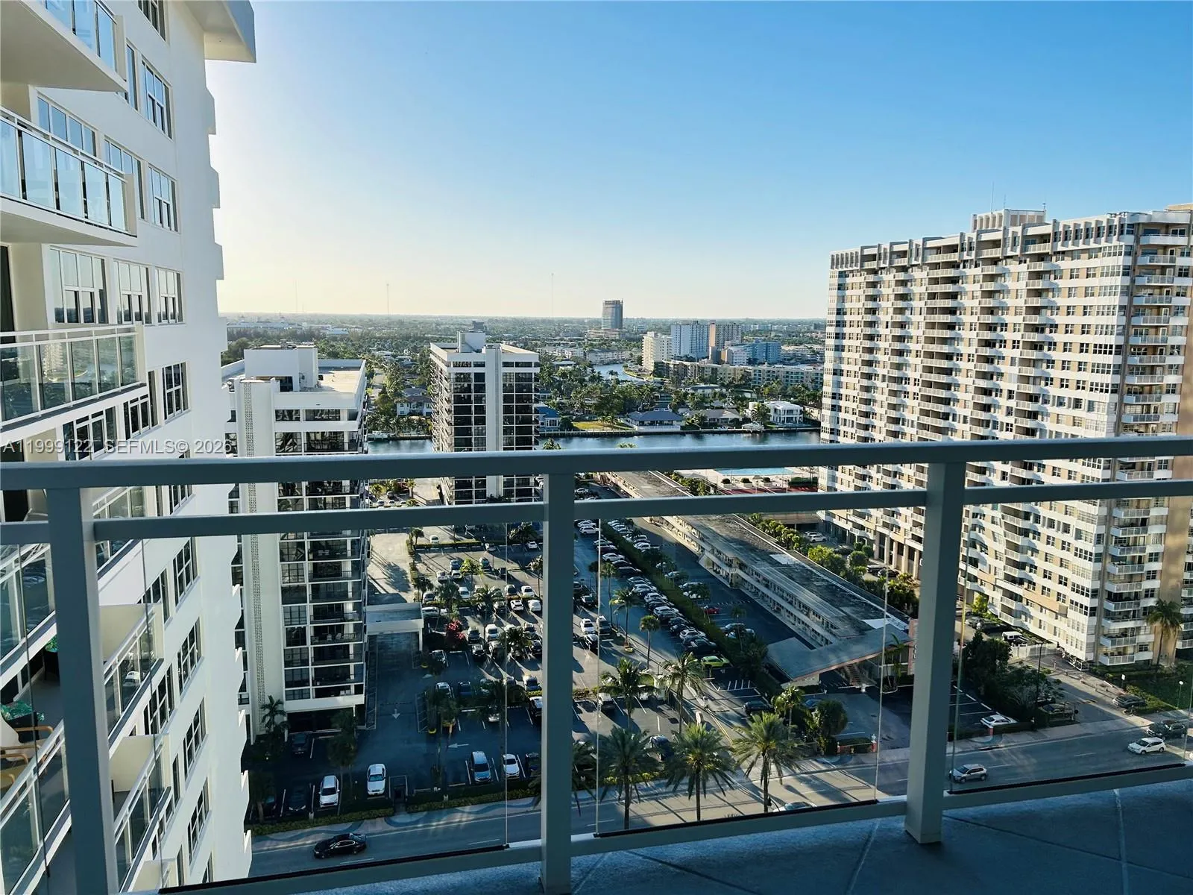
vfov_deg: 53.1
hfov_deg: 67.3
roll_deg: -0.5
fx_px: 896
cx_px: 596
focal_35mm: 26
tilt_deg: -8.0
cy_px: 448
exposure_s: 1/4274
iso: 50
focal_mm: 5.7
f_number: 1.5
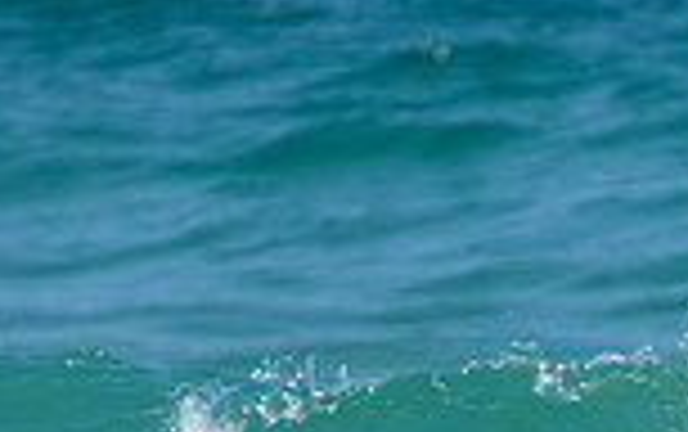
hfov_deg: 0.9
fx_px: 43549
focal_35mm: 2320
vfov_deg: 0.6
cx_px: 971
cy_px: 677
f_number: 5.6
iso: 360
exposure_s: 1/2000
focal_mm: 400
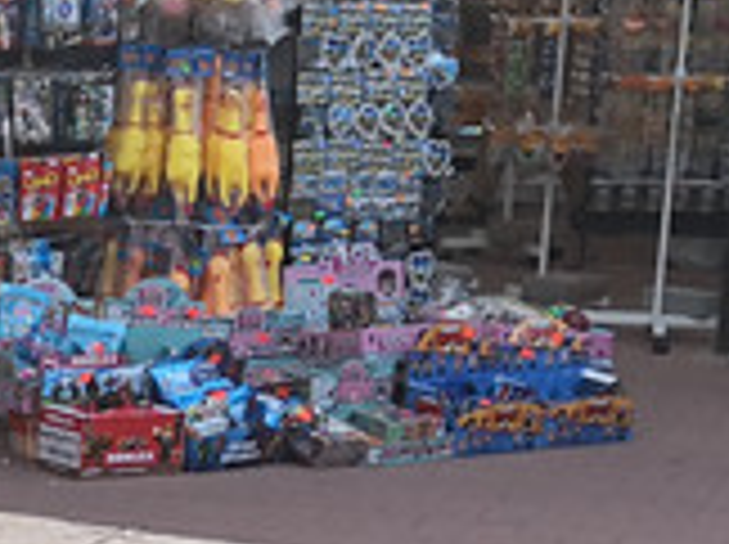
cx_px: -506
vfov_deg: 8.3
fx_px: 3743
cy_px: 548
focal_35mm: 178
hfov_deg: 10.6
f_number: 1.6
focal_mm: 3.95
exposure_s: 1/143
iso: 50
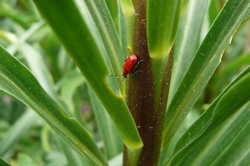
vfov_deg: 34.1
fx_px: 271
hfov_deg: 49.5
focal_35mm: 39
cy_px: 67
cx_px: 131
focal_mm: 7.4
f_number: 2.8
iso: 100
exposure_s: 1/100
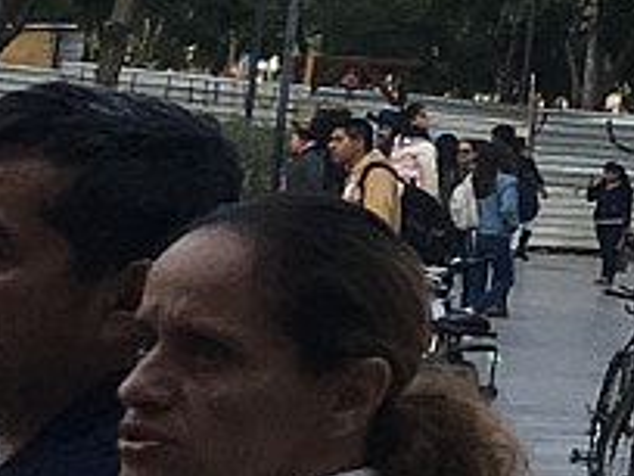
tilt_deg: +5.2
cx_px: 2306
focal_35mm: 227
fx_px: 4158
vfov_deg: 6.5
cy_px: -34
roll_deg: -3.8
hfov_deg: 7.1
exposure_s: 1/432
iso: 25
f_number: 2.2
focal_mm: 4.15
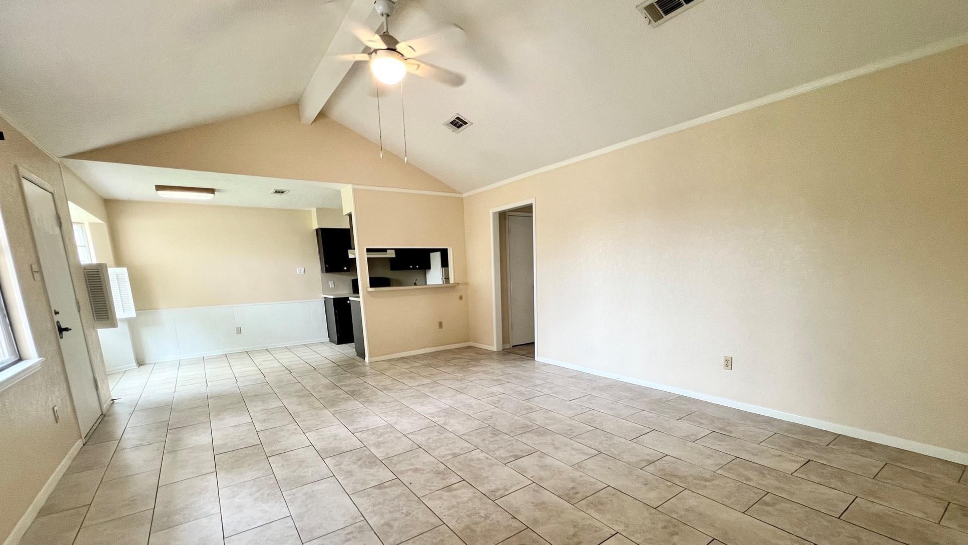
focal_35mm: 15
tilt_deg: -10.7
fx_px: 385
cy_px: 345
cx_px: 503
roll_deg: +1.7
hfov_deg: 102.9
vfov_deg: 69.3
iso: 200
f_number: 1.8
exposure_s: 1/120
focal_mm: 1.57
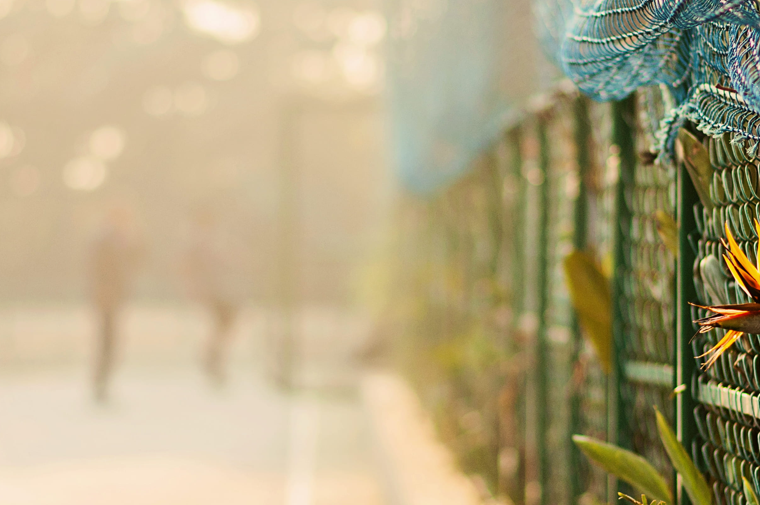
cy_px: 327
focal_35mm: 222
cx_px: 406
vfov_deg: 6.2
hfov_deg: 9.3
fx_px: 4679
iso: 250
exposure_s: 1/1600
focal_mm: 85
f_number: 1.8
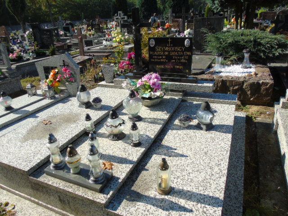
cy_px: 108
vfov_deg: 54.9
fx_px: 208
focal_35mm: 25
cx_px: 144
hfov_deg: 69.4
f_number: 3.4
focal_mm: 4.4
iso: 80
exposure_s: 1/640
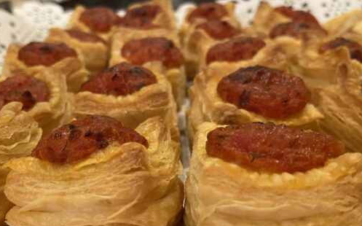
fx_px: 365
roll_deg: +2.6
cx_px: 158
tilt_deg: -30.2
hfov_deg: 52.6
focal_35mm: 37
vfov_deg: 34.1
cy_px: 147
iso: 400
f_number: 1.8
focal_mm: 4.25
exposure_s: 1/33
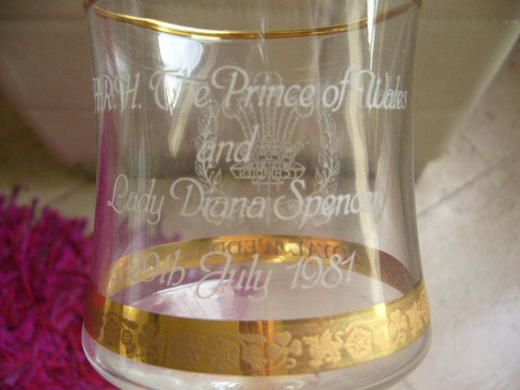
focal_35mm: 35
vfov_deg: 40.7
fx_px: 526
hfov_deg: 52.6
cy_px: 195
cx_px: 260
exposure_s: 1/30
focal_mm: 5.8
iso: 100
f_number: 2.8
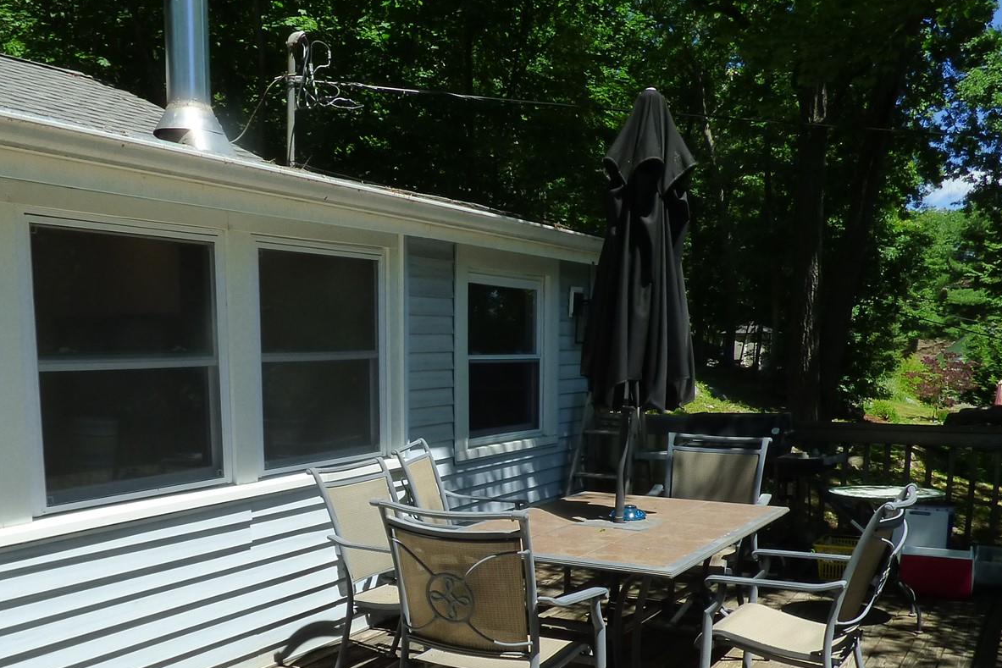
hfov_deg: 52.9
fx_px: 1002
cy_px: 495
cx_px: 418
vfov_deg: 36.1
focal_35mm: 36
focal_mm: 3.58
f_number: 4.5
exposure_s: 1/800
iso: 200
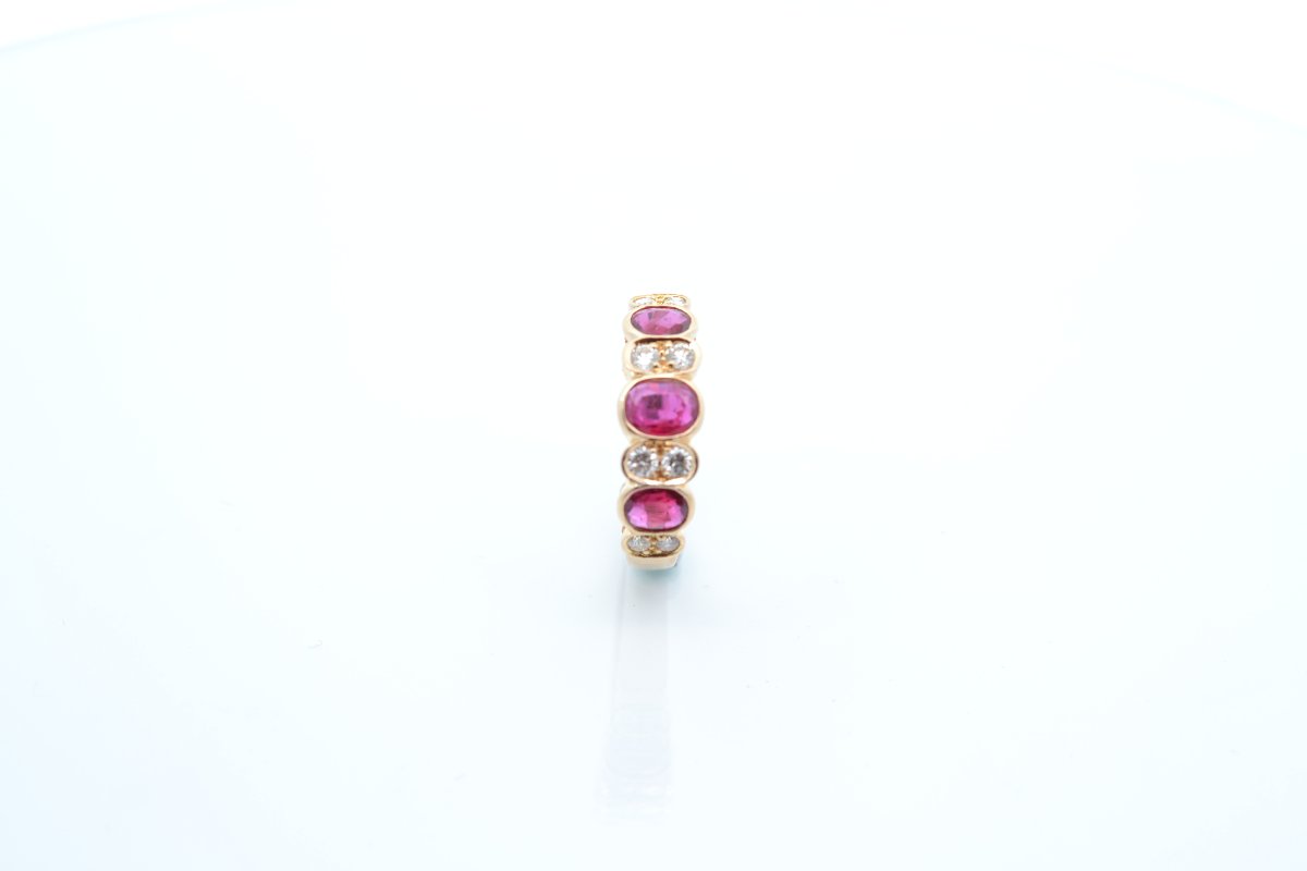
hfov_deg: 22.6
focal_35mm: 90
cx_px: 654
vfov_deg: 15.2
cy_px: 436
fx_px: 3267
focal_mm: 60
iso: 200
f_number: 8
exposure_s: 1/40
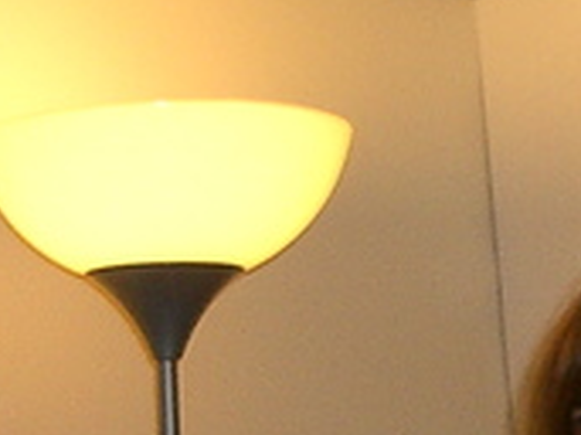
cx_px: 377
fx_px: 2717
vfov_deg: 9.1
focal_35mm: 162
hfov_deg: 12.2
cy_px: 500
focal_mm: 5.8
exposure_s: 1/40
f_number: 2.6
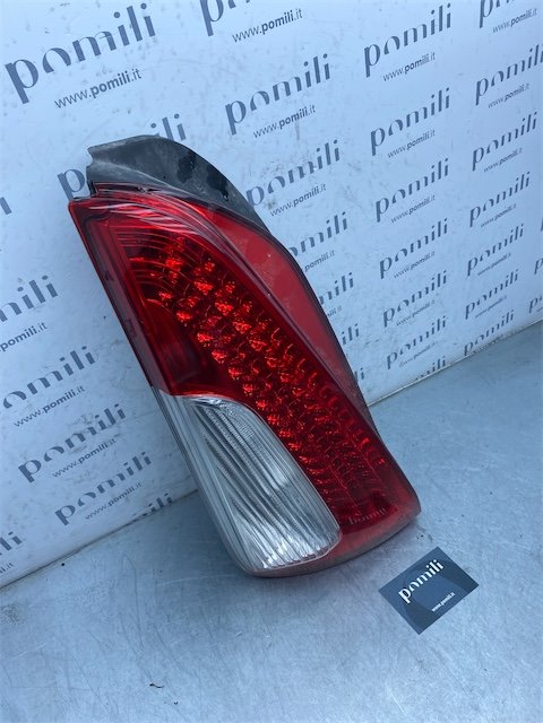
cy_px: 362
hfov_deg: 53.1
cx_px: 272
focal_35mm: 26
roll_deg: +1.9
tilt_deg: -37.9
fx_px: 544
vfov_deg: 67.3
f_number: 1.8
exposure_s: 1/845
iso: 32
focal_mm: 4.25
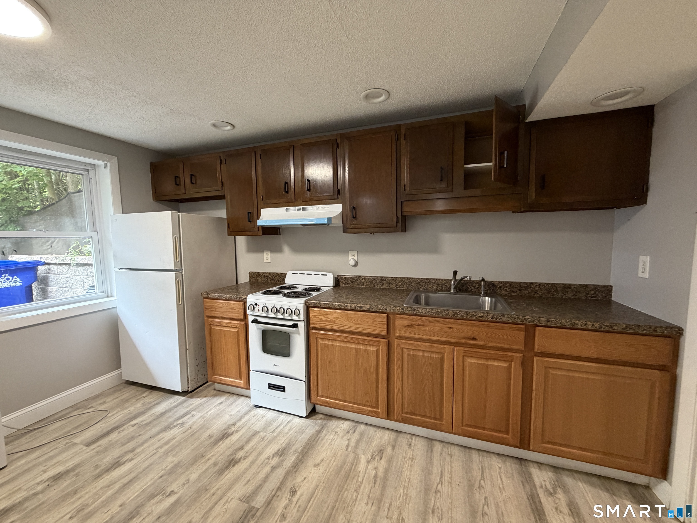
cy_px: 262
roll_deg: +1.5
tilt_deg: -5.2
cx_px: 348
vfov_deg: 85.7
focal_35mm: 14
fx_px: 282
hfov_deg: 102.1
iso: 400
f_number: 2.2
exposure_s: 1/60
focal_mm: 2.22
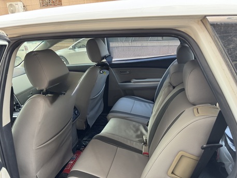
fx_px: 164
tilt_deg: -19.5
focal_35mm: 24
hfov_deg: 71.6
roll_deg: +2.2
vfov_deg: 56.8
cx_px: 118
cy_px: 89
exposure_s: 1/98
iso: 200
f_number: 1.78
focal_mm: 6.76
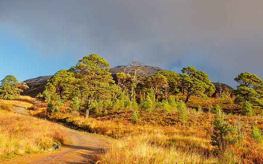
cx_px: 136
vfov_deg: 34.2
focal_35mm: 37
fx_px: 265
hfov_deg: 52.8
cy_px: 58
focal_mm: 16
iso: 200
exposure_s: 1/200
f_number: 4
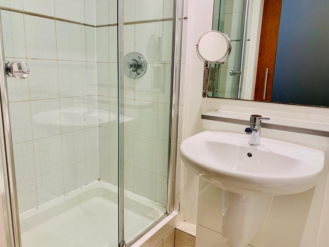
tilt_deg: -10.7
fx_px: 247
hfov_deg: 67.3
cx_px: 164
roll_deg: -1.5
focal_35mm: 26
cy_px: 124
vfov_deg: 53.1
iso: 64
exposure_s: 1/50
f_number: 1.8
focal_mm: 4.25
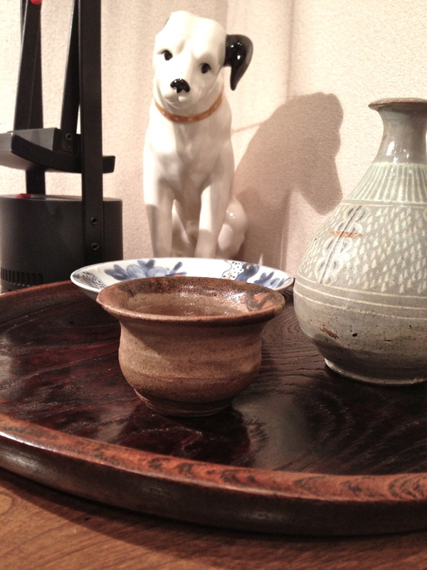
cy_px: 285
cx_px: 214
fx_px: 543
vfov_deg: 55.4
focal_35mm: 33
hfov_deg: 42.9
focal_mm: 4.13
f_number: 2.4
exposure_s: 1/20
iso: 160
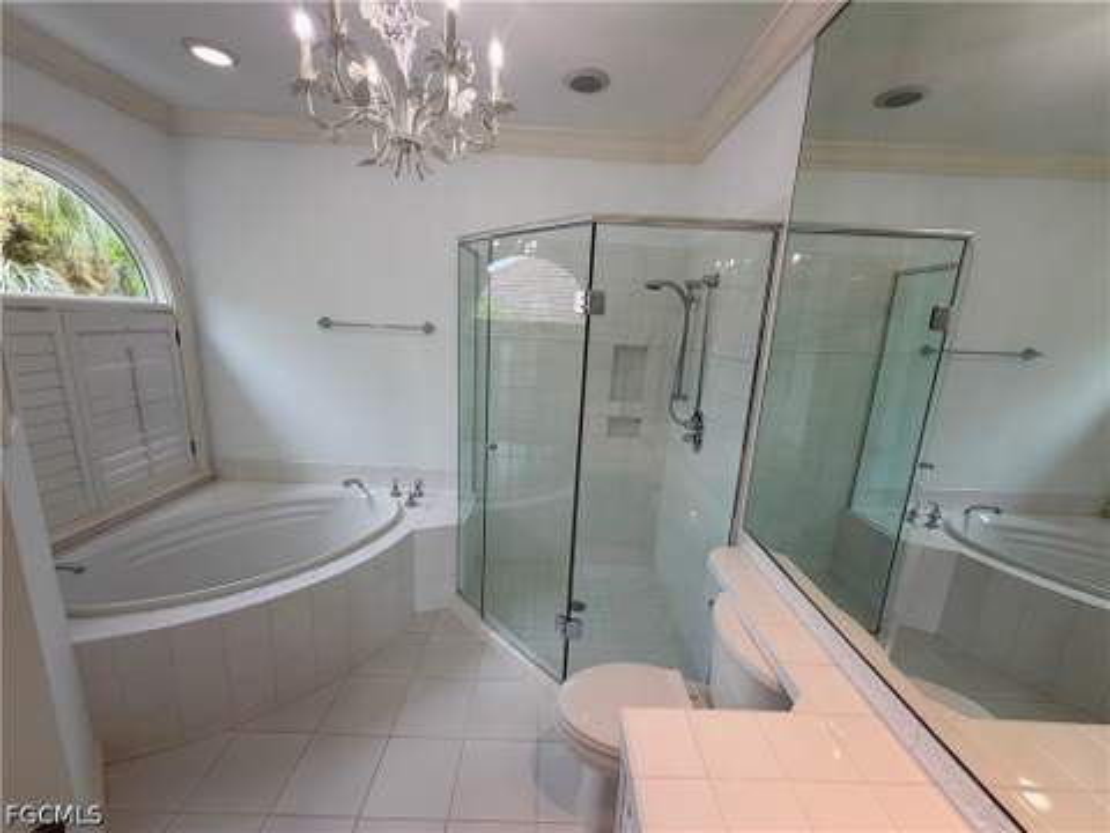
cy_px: 416
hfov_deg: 102.1
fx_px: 449
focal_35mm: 14
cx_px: 555
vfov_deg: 85.7
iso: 80
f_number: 2.2
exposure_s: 1/120
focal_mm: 2.22
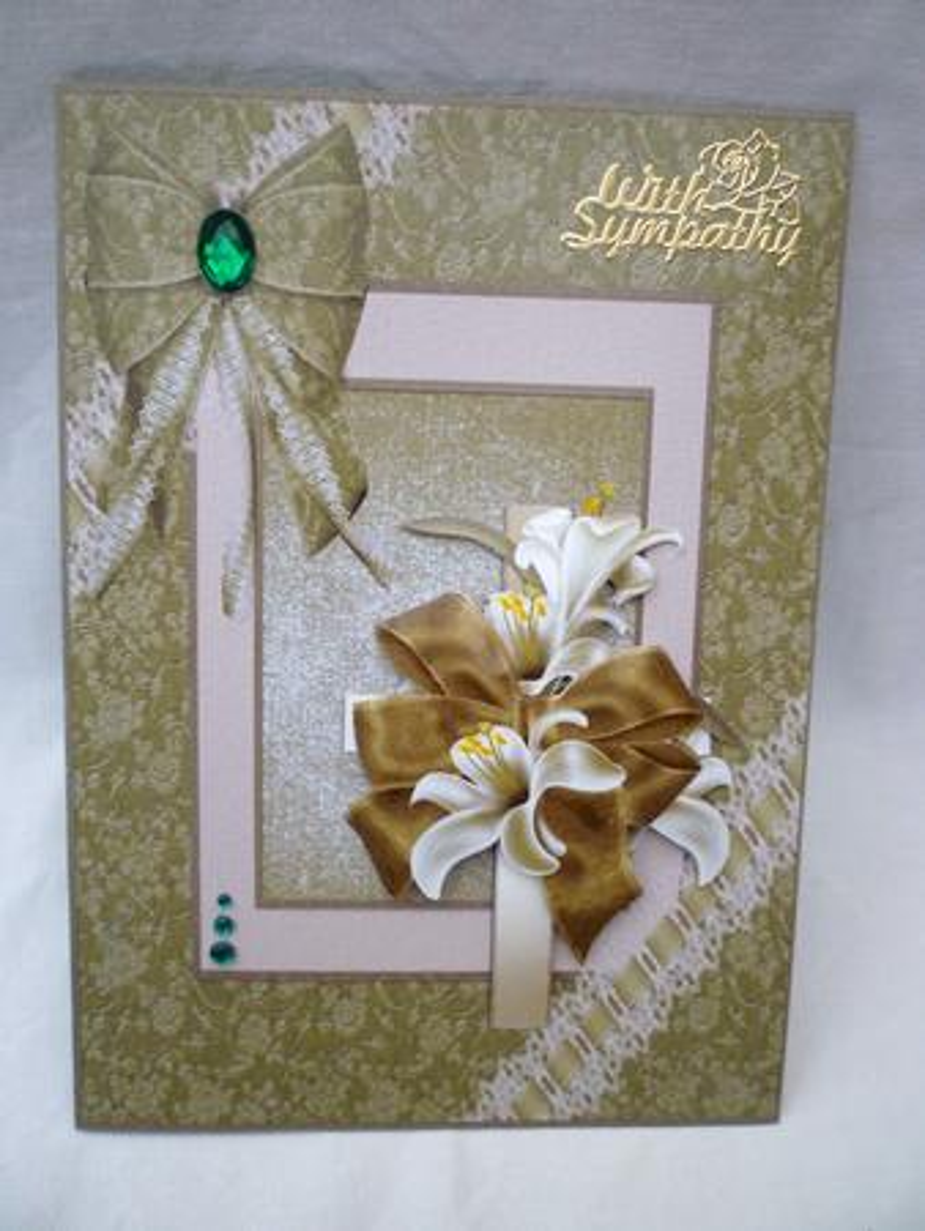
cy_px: 616
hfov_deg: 48.3
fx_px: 1032
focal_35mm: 29
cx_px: 462
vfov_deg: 61.6
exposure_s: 1/30
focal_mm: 5.2
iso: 160
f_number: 3.3
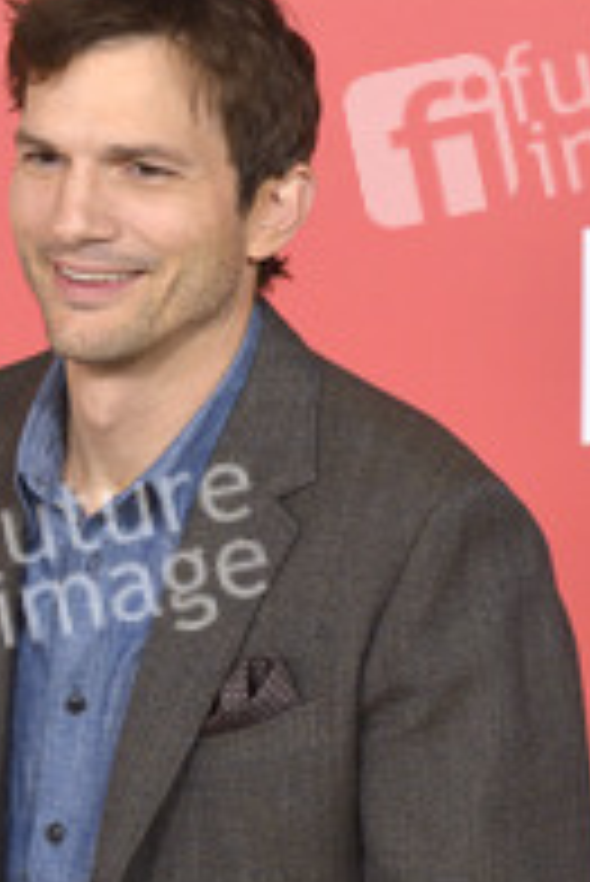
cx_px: 169
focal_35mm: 143
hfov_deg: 9.6
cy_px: 796
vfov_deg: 14.2
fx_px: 3509
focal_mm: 70
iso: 1600
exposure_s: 1/320
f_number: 6.3
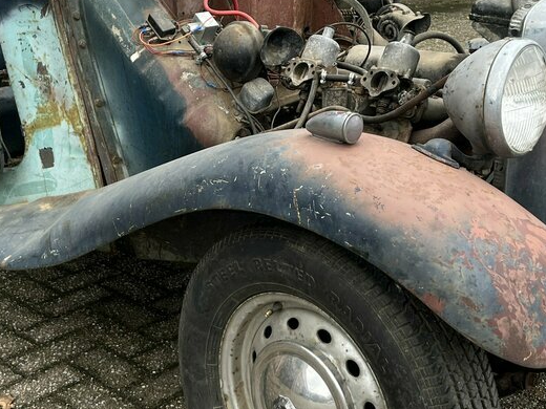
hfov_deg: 32.2
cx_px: 272
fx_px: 946
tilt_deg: -17.6
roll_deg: +0.7
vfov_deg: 24.4
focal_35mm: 60
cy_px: 173
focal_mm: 5.1
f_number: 1.6
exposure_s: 1/335
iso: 50
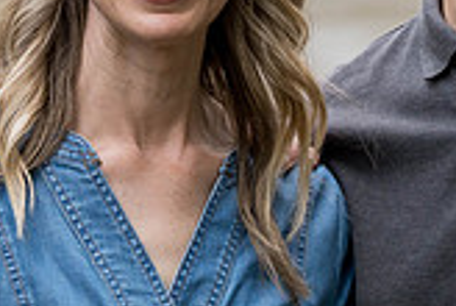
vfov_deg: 2.4
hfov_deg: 3.6
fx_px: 7170
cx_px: -3
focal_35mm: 565
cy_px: 4
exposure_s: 1/160
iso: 2000
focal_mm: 160
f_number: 4.5
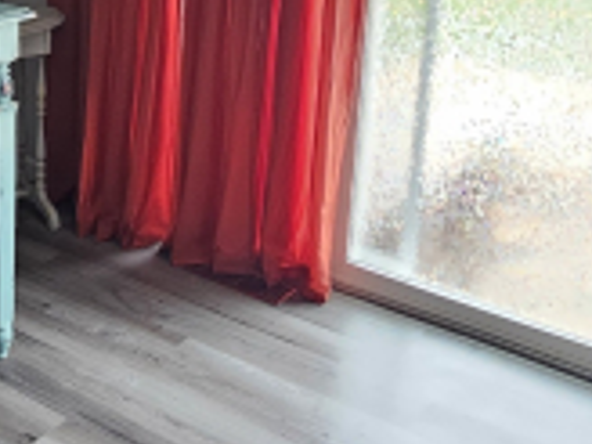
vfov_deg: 26.5
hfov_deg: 35.7
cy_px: 36
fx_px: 906
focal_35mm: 53
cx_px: 182
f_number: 2.2
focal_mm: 2.2
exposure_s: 1/60
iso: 125
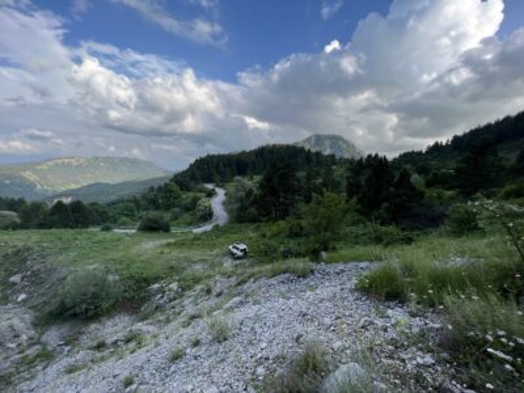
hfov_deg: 106.2
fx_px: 197
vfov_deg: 89.9
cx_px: 262
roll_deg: -2.6
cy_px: 196
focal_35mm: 13
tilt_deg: -5.0
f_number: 1.8
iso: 32
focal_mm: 1.57
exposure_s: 1/737
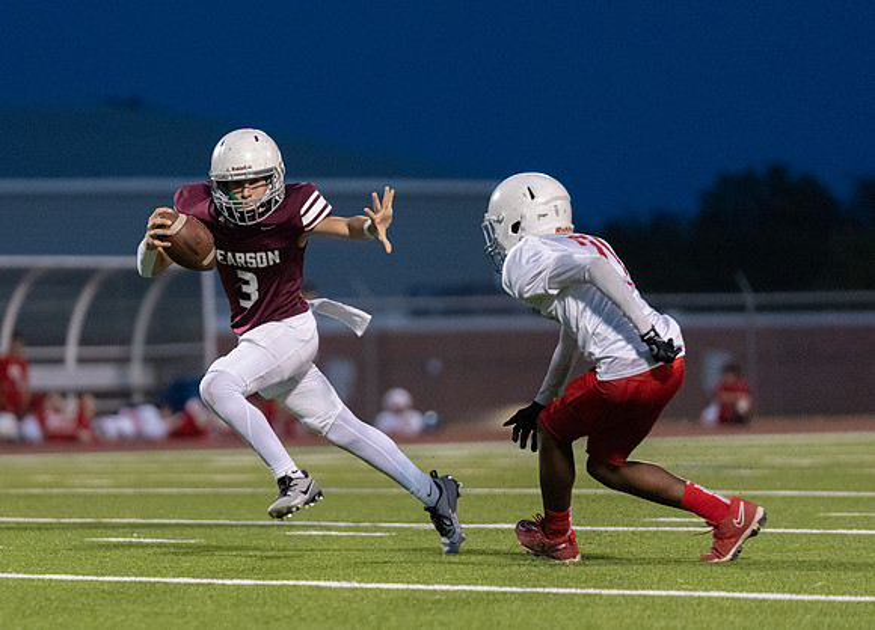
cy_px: 332
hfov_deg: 6.9
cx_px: 289
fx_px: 7299
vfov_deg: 4.9
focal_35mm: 293
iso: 5000
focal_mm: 200
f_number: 2.8
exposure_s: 1/1000
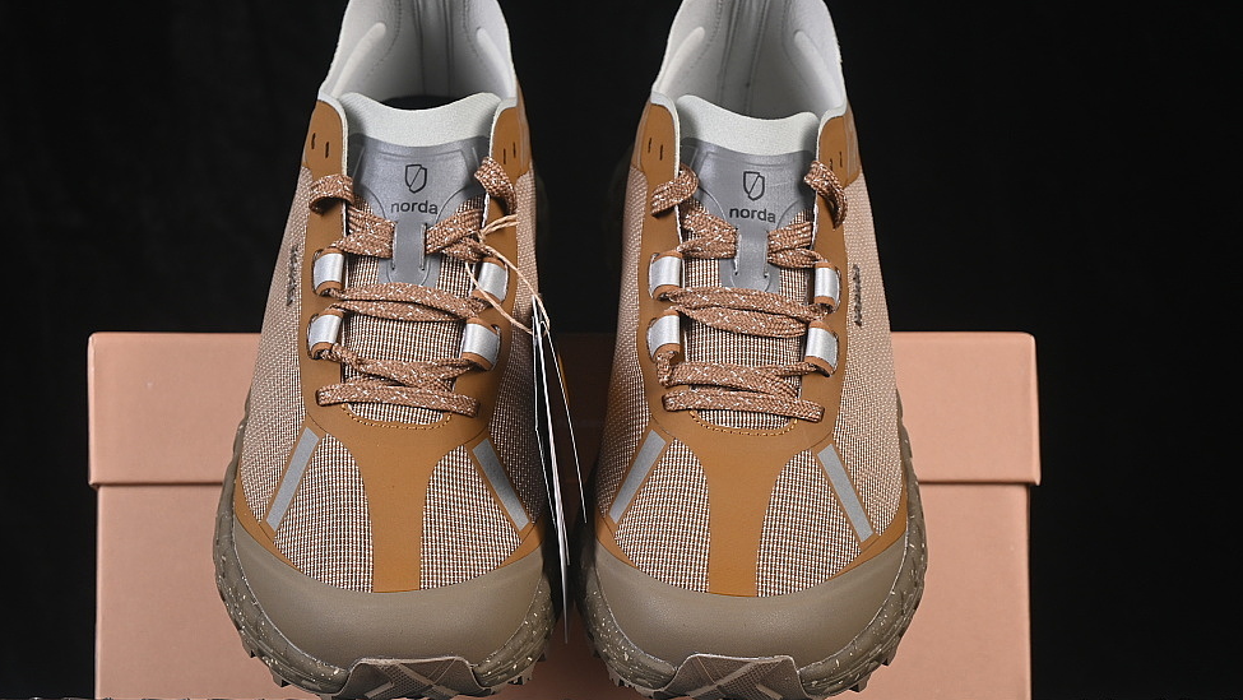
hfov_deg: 24.4
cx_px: 562
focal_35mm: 87
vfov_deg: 13.9
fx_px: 2868
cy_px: 416
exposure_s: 1/60
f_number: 7.1
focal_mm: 50
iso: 160
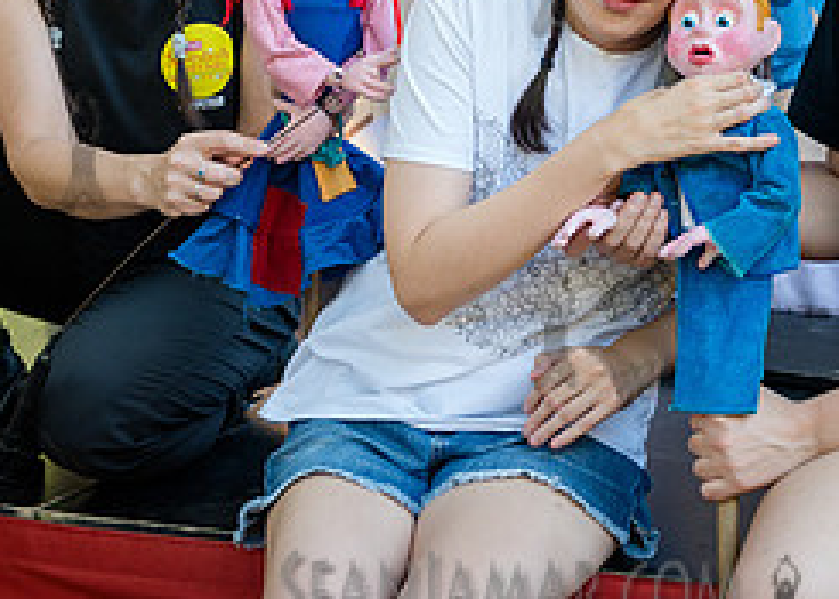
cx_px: 678
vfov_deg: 11.8
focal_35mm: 119
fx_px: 2836
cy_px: -130
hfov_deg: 16.7
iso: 1000
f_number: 5
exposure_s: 1/160
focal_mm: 42
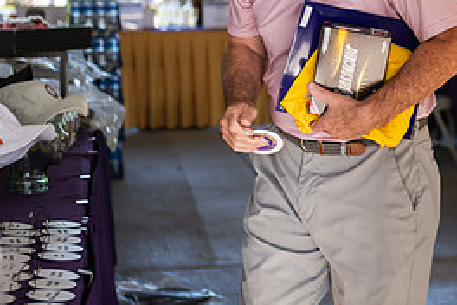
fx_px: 1561
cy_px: -27
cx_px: 306
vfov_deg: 11.0
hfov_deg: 16.6
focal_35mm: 123
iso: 125
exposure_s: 1/250
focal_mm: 56
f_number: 3.2
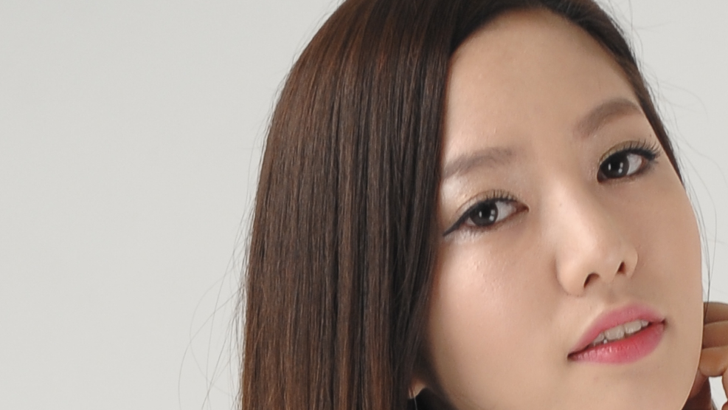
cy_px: 1018
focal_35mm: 280
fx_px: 5405
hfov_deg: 7.7
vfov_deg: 4.2
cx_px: 487
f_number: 4.5
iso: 400
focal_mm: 62
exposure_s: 1/200
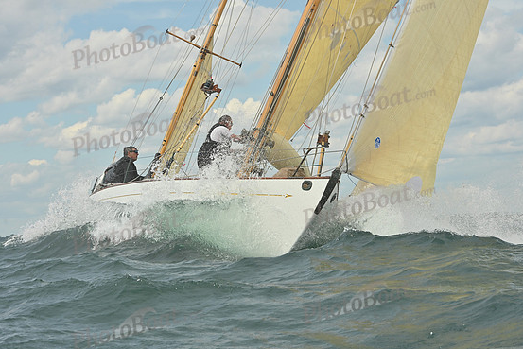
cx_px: 254
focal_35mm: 128
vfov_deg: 10.7
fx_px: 1860
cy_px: 168
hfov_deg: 16.0
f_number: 11
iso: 320
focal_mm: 122
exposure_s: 1/1250
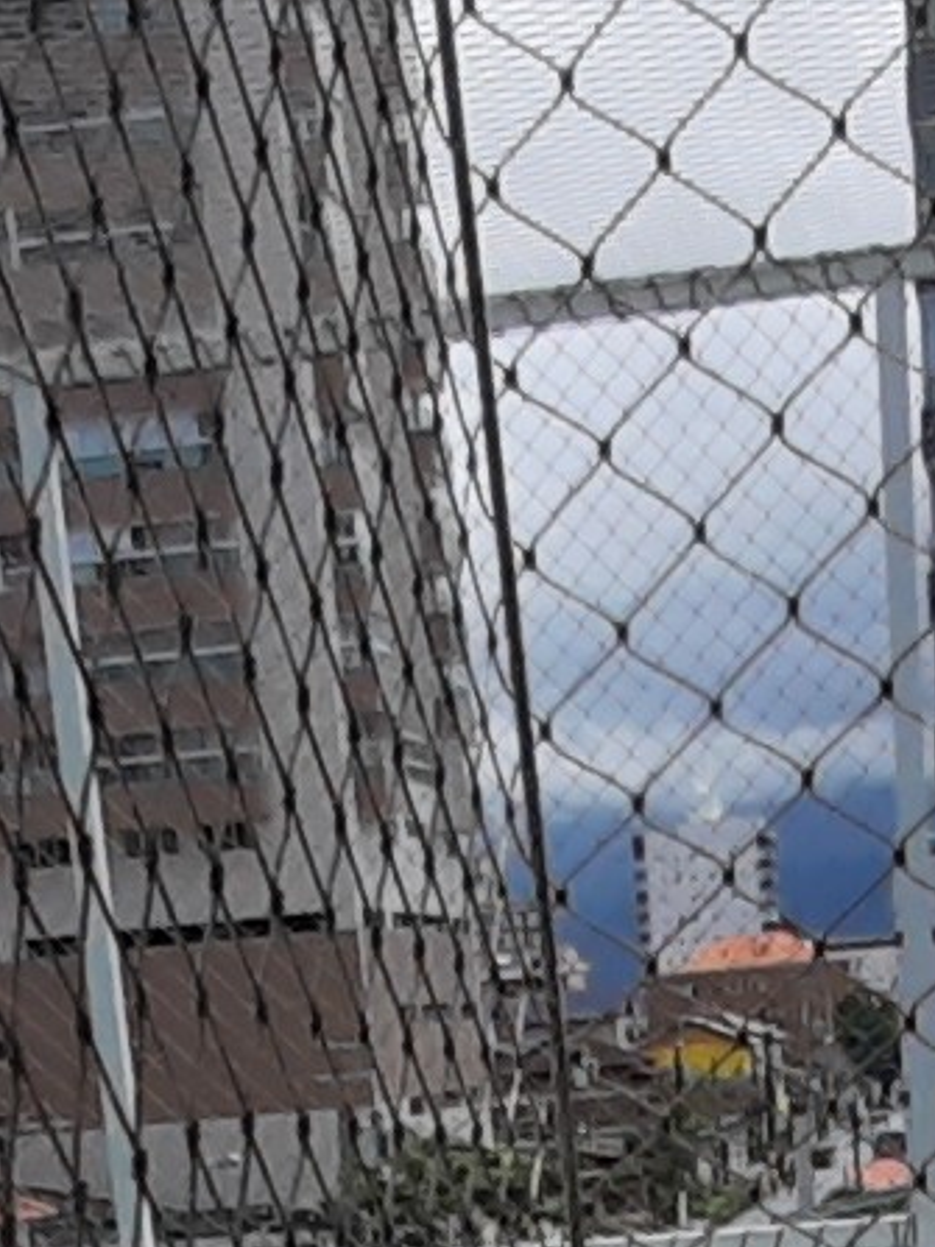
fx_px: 3423
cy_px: 2341
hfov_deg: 15.5
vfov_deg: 16.7
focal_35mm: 95
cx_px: 622
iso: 40
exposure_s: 1/1490
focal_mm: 1.42
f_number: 2.2
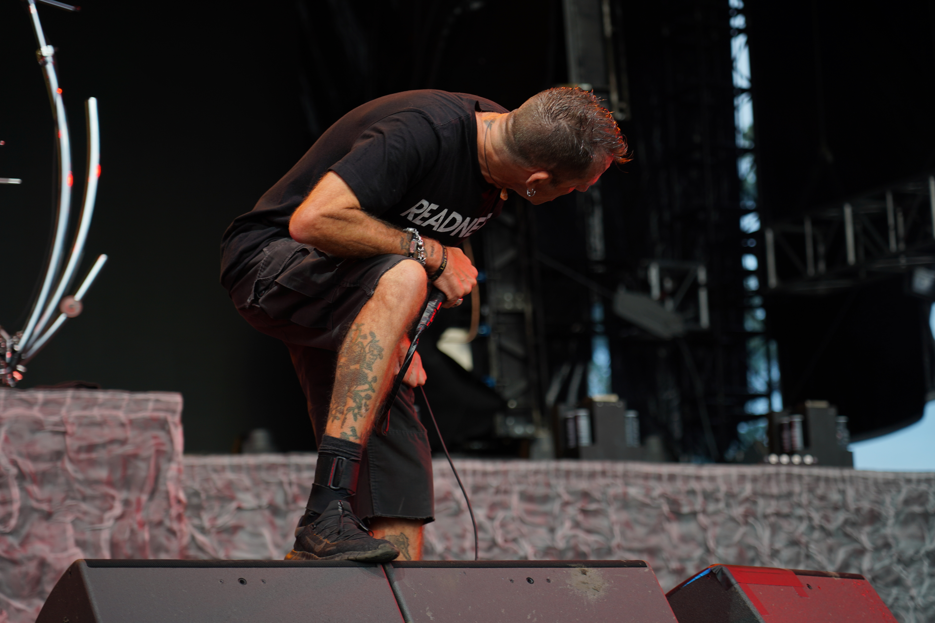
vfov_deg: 13.0
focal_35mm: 105
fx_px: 2727
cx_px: 468
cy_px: 312
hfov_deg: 19.5
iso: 200
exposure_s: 1/125
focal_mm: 105
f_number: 4
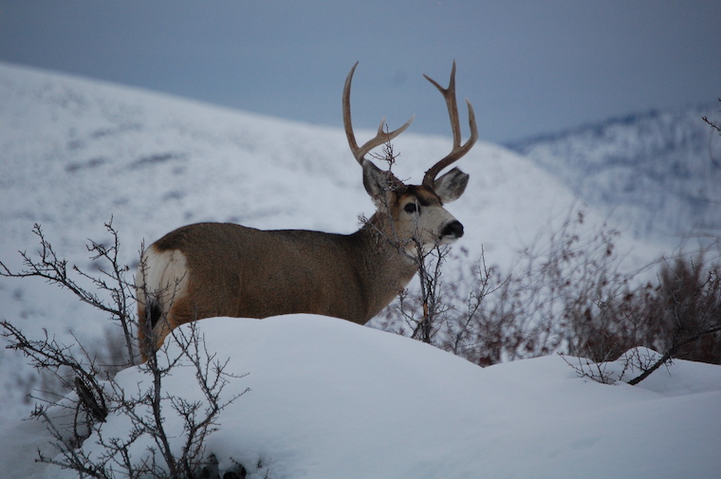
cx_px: 360
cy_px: 240
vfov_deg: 5.2
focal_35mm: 262
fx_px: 5252
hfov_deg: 7.9
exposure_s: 1/500
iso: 800
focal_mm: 175
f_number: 5.6
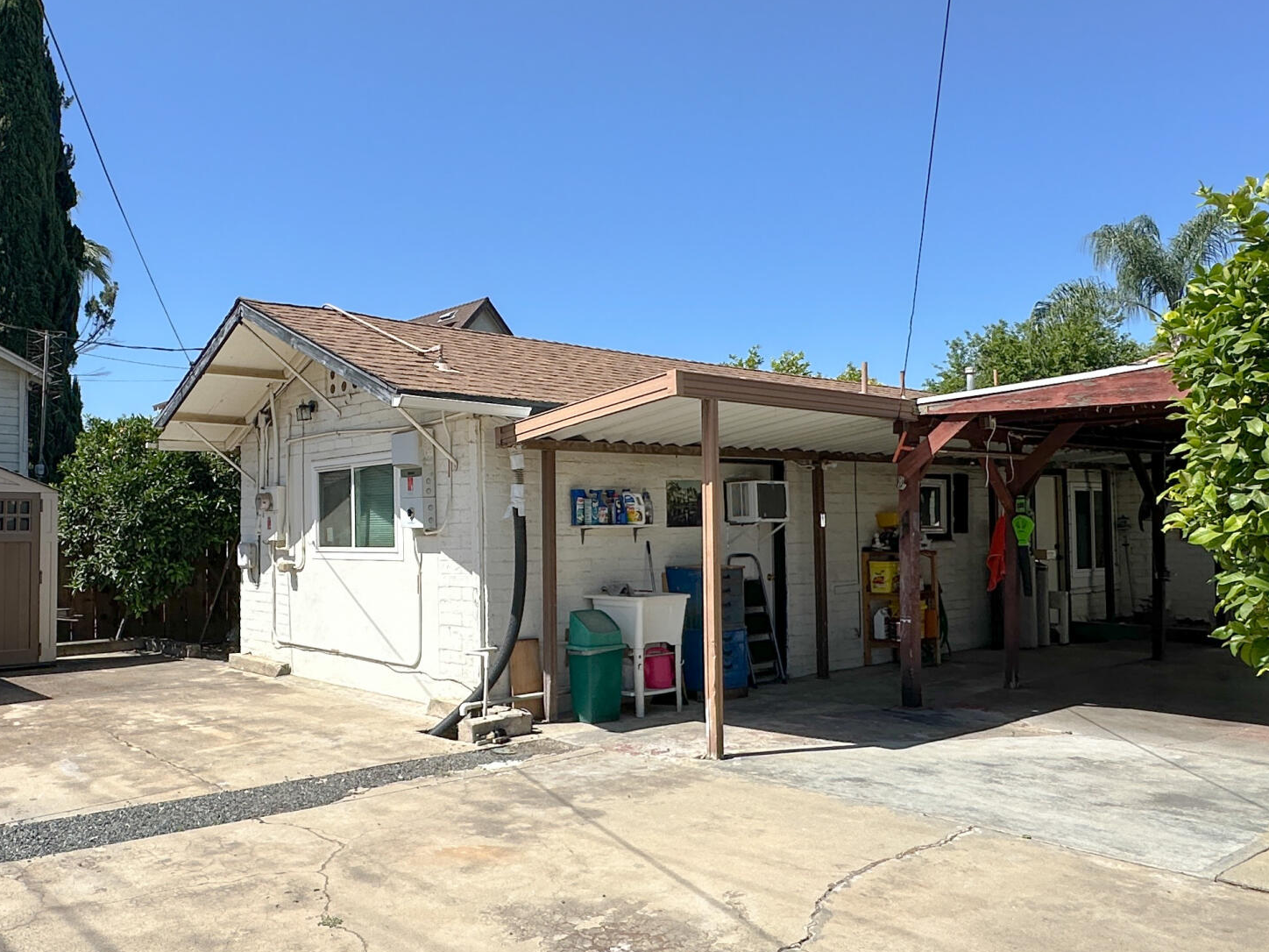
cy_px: 485
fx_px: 1063
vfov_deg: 48.2
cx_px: 434
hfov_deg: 60.4
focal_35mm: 29
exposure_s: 1/2500
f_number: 2.2
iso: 50
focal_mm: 2.22
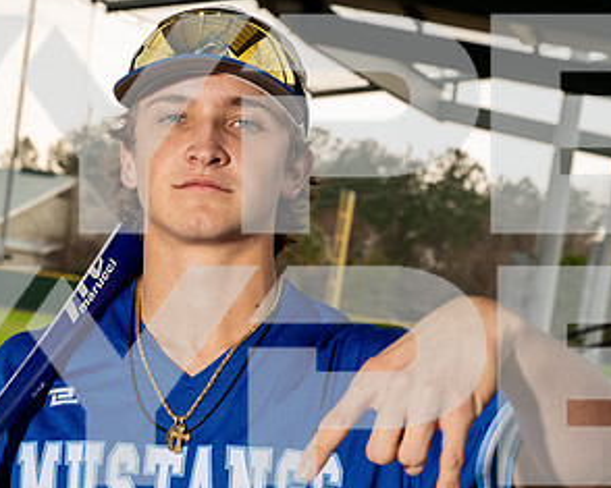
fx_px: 1808
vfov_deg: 15.3
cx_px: 208
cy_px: 377
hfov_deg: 19.1
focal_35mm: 100
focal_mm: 54
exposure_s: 1/250
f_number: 6.3
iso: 640
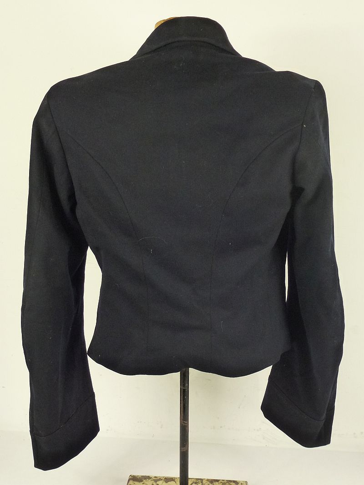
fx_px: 505
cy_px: 242
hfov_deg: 39.7
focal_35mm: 36
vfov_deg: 51.3
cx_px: 182
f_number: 3.7
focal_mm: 6.4
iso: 320
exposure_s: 1/60
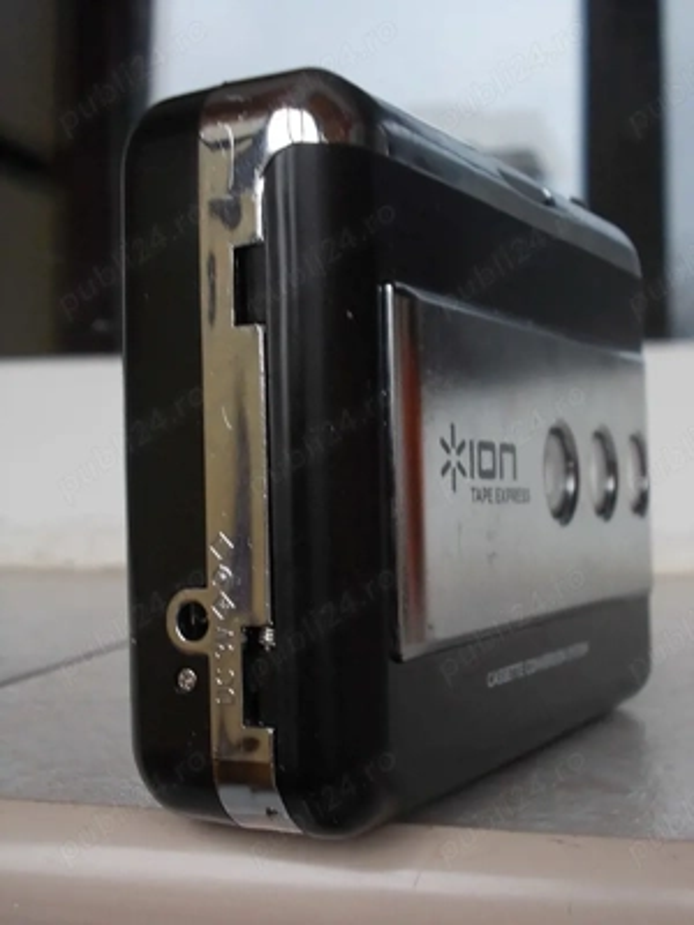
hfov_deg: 28.6
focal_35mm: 51
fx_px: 1363
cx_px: 347
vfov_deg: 37.5
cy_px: 462
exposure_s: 1/30
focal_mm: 7.2
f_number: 3.6
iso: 80
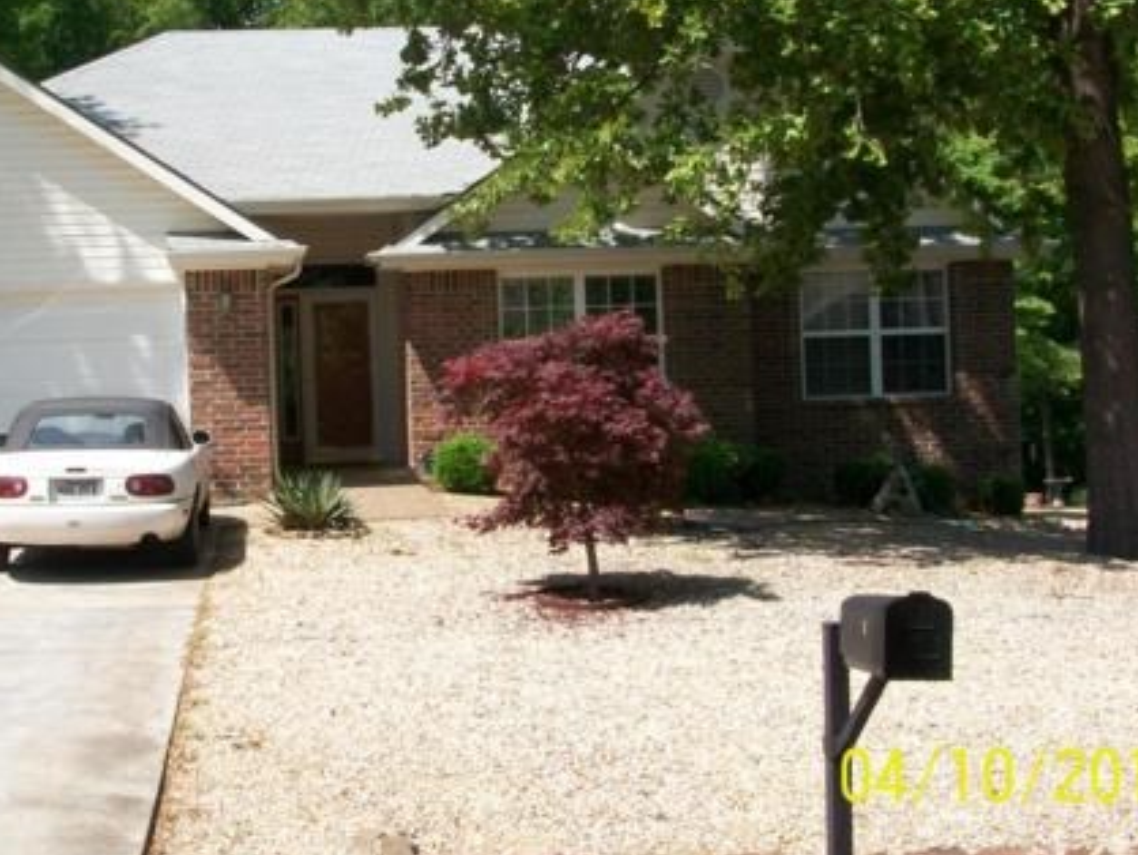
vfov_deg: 27.8
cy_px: 270
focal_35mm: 52
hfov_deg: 36.5
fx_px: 1710
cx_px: 411
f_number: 5.5
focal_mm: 5.7
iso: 80
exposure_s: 1/320
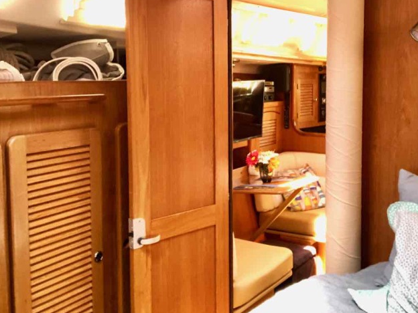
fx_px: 495
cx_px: 230
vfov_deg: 35.0
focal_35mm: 41
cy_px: 118
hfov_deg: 45.7
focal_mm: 2.87
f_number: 2.2
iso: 200
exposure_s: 1/60
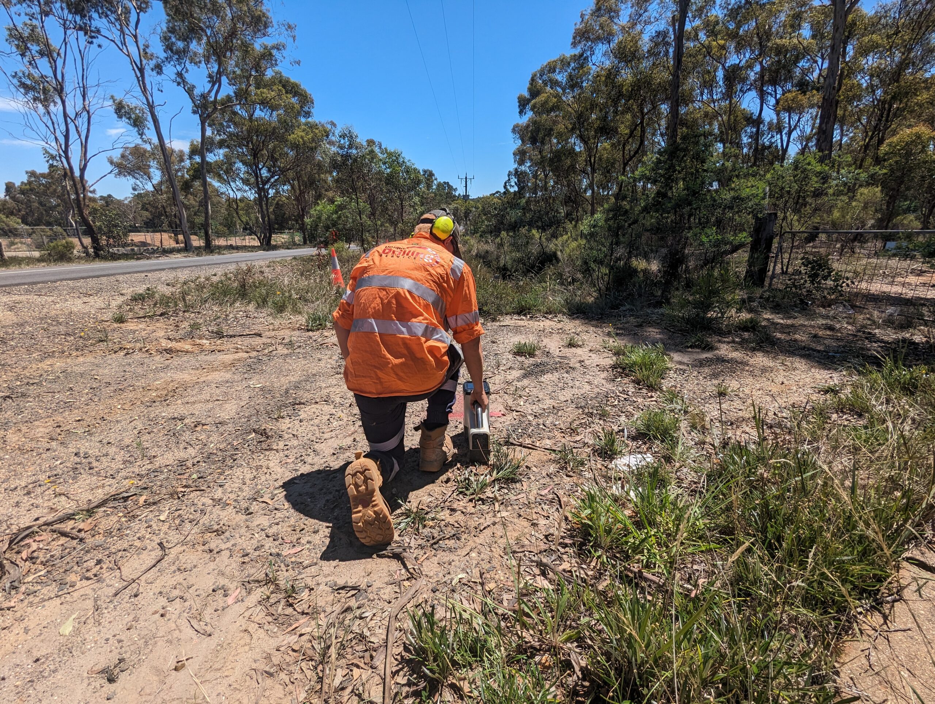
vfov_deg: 78.3
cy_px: 352
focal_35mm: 16
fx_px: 433
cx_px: 468
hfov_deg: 94.4
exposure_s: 1/2445
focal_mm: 2.35
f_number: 2.2
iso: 50
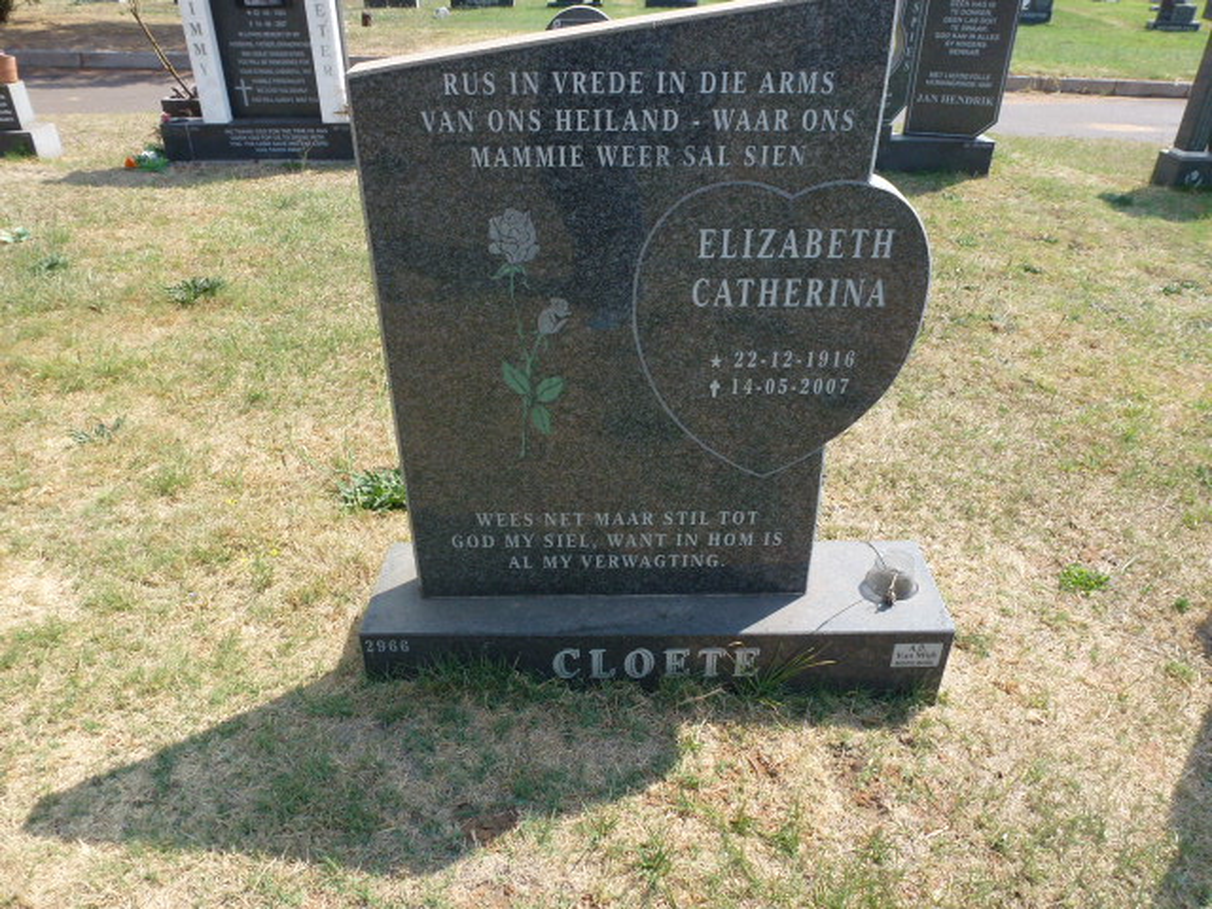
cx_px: 606
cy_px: 454
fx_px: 840
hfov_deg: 71.6
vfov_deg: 56.8
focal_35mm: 24
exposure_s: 1/400
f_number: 4
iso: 100
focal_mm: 4.3
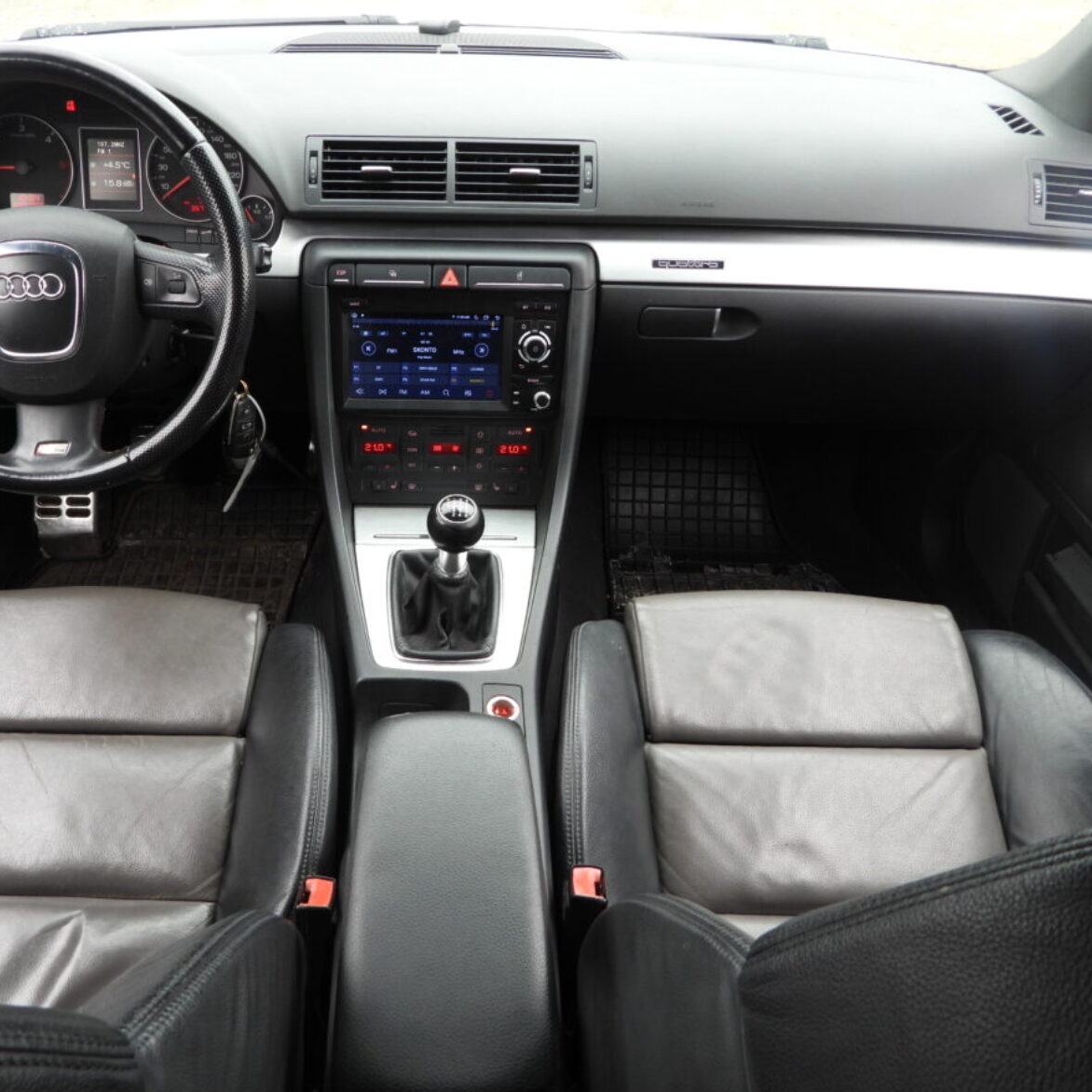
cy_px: 545
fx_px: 1035
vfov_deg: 55.6
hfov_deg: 55.2
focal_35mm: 29
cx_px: 432
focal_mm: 4.3
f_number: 2.8
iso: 100
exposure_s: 1/30
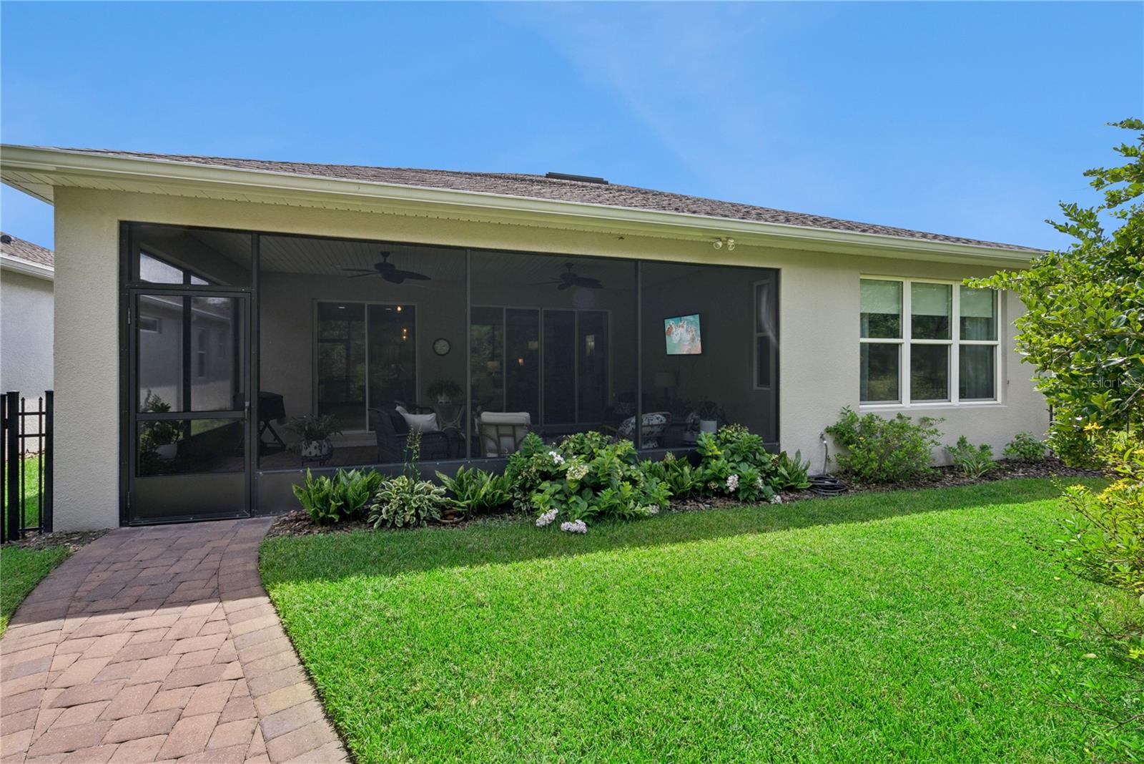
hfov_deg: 96.7
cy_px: 382
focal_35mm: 16
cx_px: 572
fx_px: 509
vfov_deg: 73.8
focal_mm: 16
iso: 64
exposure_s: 1/50
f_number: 11
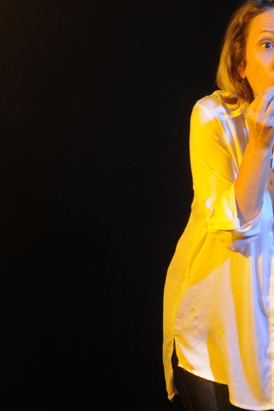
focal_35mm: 99
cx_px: 252
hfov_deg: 13.7
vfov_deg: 20.6
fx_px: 1133
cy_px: 204
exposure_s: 1/160
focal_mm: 27
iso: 400
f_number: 8
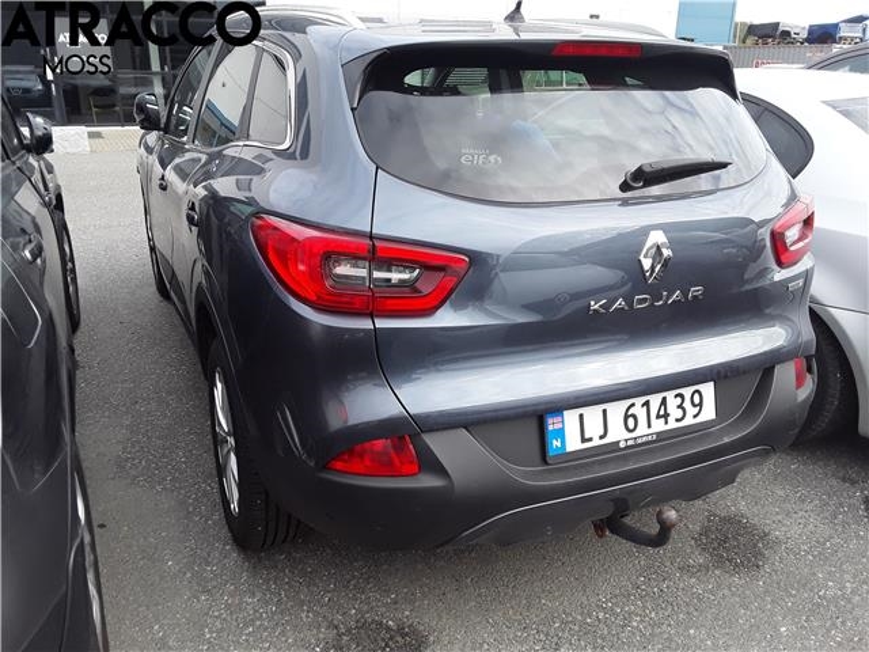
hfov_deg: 63.4
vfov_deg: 49.7
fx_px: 703
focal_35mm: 28
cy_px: 326
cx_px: 434
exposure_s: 1/306
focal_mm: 2.91
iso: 40
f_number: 1.9
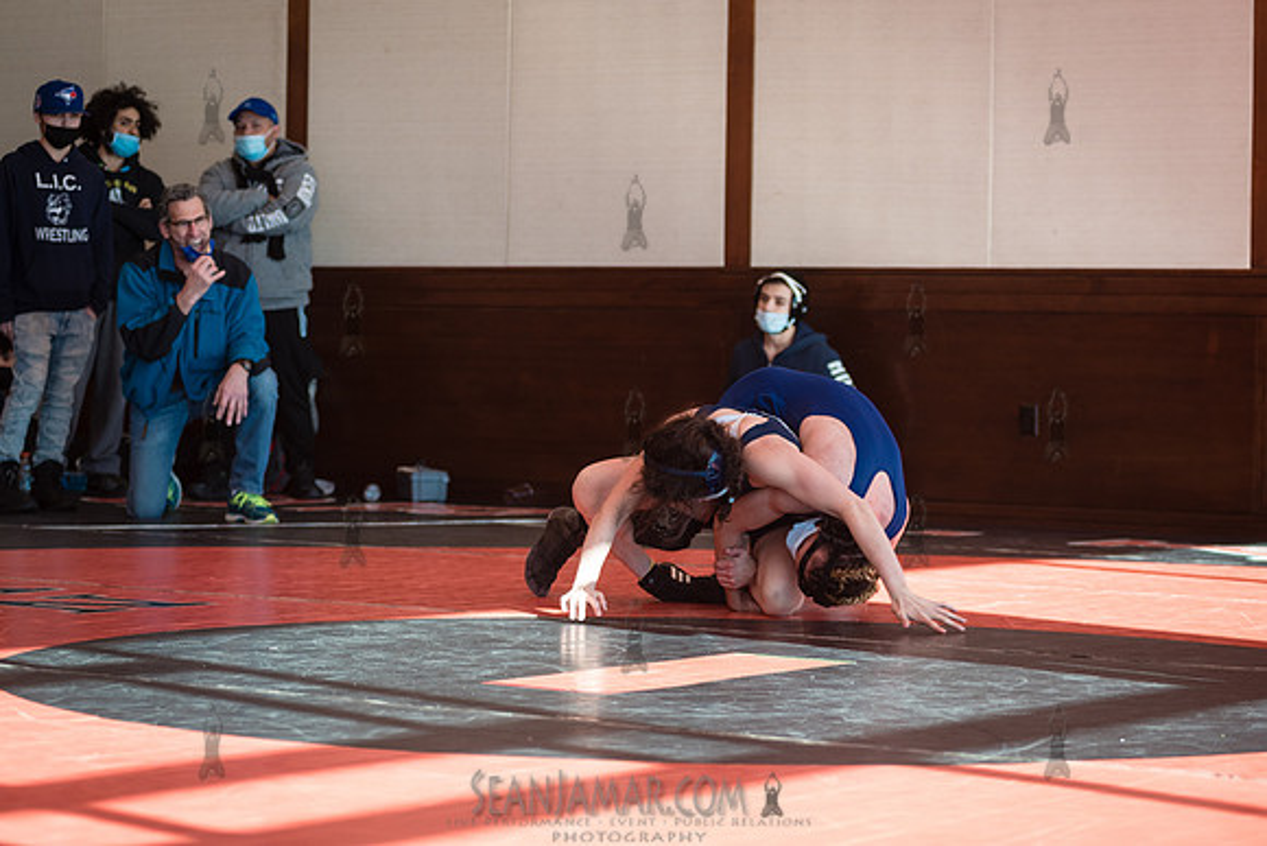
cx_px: 634
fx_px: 3654
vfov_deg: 13.2
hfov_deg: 19.7
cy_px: 423
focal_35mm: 104
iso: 400
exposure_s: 1/400
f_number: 4
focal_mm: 92
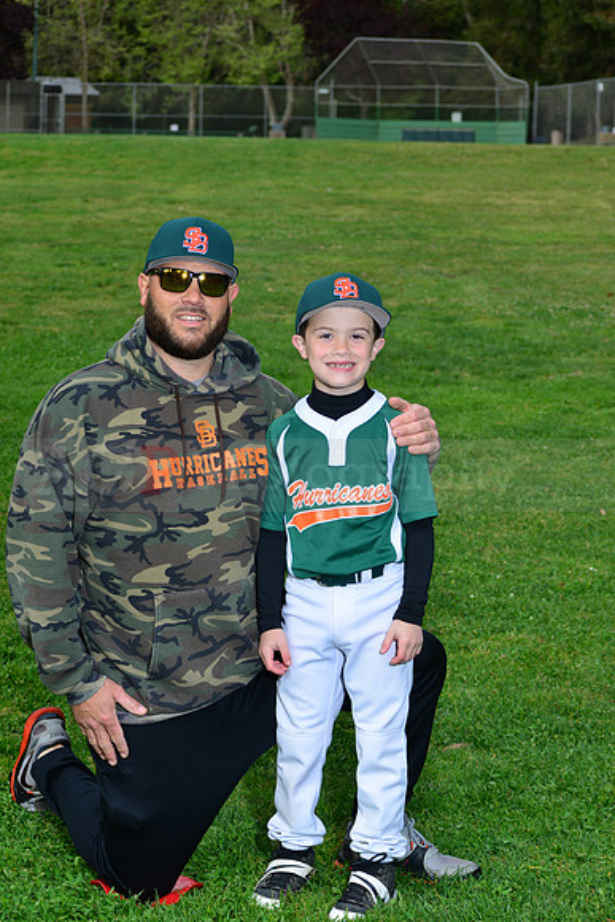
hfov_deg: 17.1
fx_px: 2049
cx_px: 308
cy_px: 461
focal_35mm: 80
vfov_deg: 25.4
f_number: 10
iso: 200
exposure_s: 1/200
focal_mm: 80
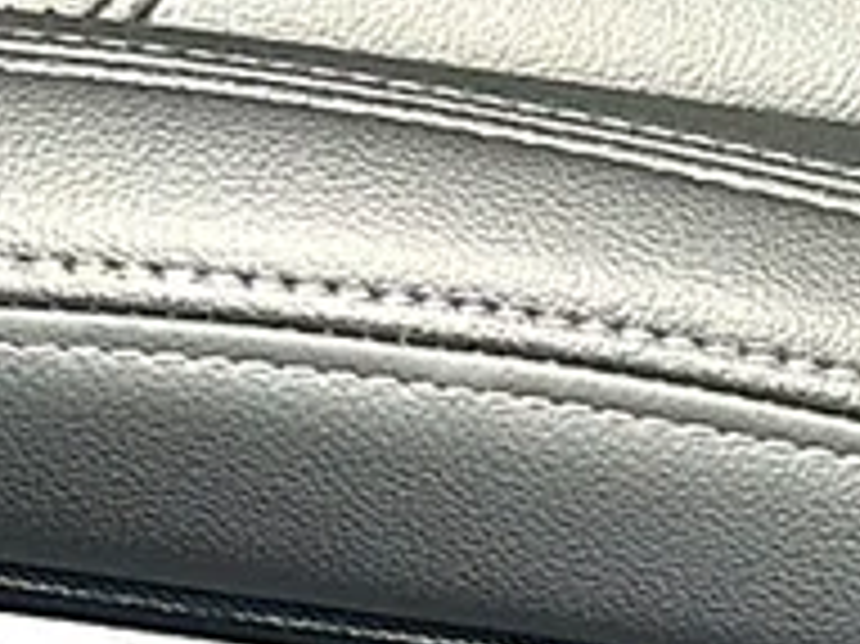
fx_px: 4916
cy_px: 664
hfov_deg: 10.0
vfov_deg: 7.5
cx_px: 342
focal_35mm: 198
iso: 64
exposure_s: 1/601
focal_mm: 6.86
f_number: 1.78
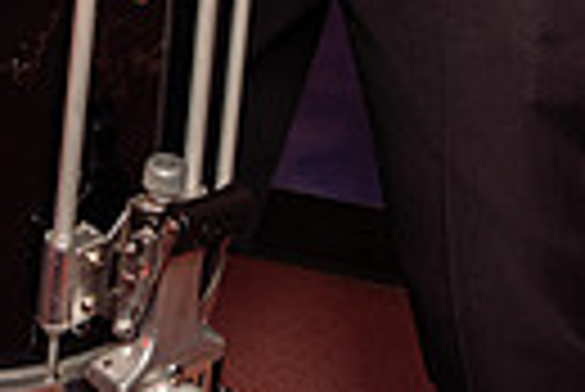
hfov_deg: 24.4
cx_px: 220
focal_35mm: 83
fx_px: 1350
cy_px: -514
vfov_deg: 13.0
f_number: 9
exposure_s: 1/250
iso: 200
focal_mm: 24
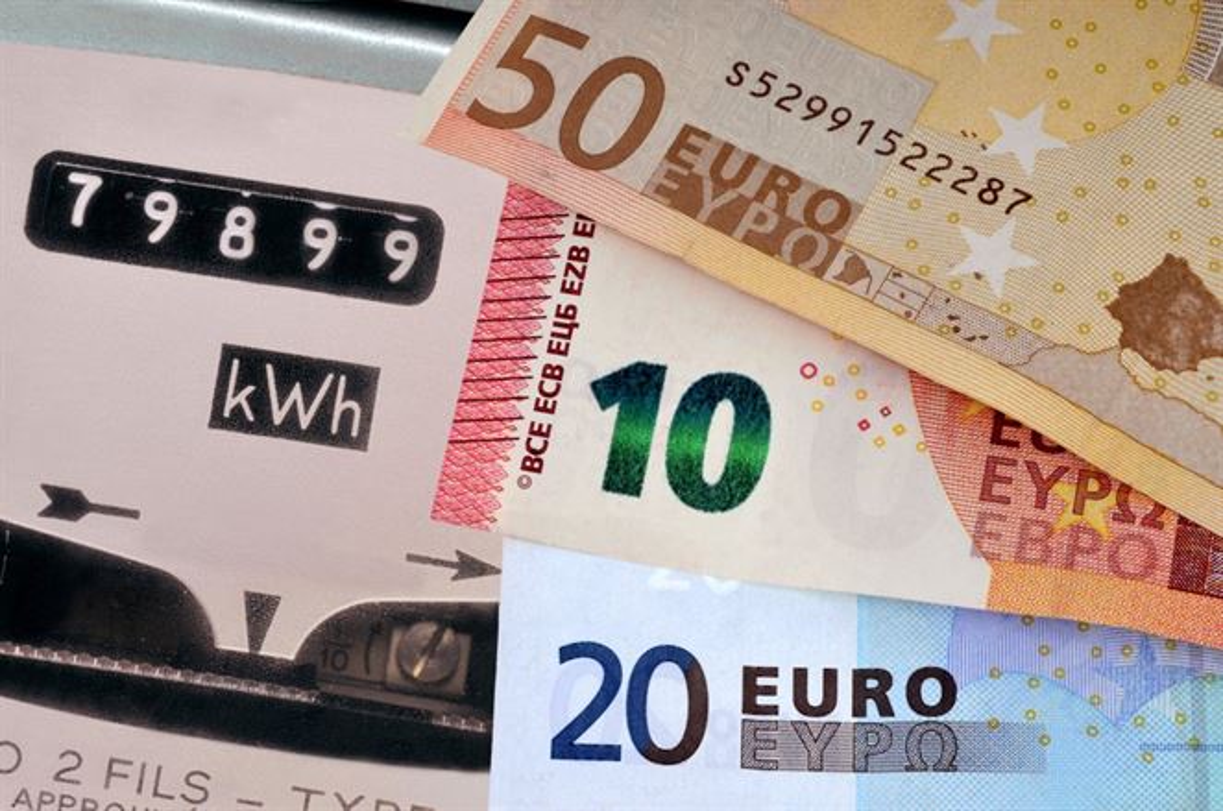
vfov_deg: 15.1
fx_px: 3052
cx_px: 612
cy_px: 406
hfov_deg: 22.7
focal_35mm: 90
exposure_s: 1/200
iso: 200
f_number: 36
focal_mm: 60
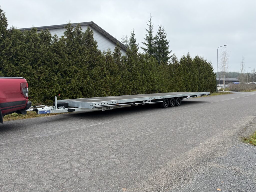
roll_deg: -0.7
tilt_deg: -3.0
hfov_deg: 71.6
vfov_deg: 56.8
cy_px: 96
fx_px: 177
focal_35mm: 24
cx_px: 128
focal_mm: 6.76
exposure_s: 1/214
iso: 125
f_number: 1.78
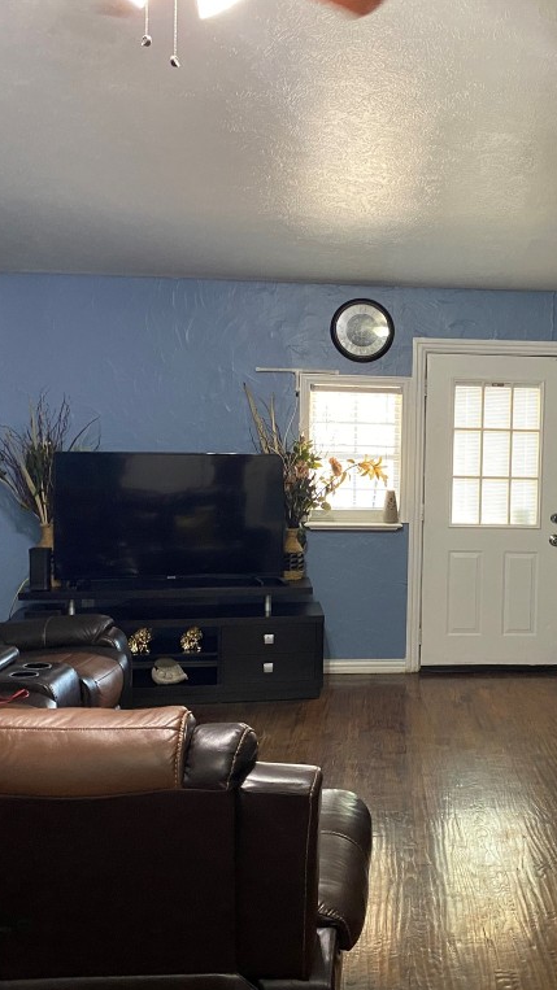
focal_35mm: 38
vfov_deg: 52.8
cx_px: 465
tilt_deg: -3.3
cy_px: 496
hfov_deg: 30.2
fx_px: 998
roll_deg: -1.4
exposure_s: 1/40
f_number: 1.8
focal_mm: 4.25
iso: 400
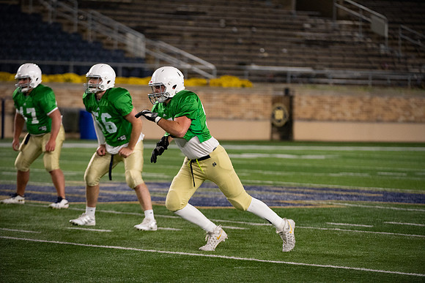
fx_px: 3070
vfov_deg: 5.3
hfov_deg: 7.9
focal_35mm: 260
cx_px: 212
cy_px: 142
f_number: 4.5
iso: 4000
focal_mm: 260
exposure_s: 1/500
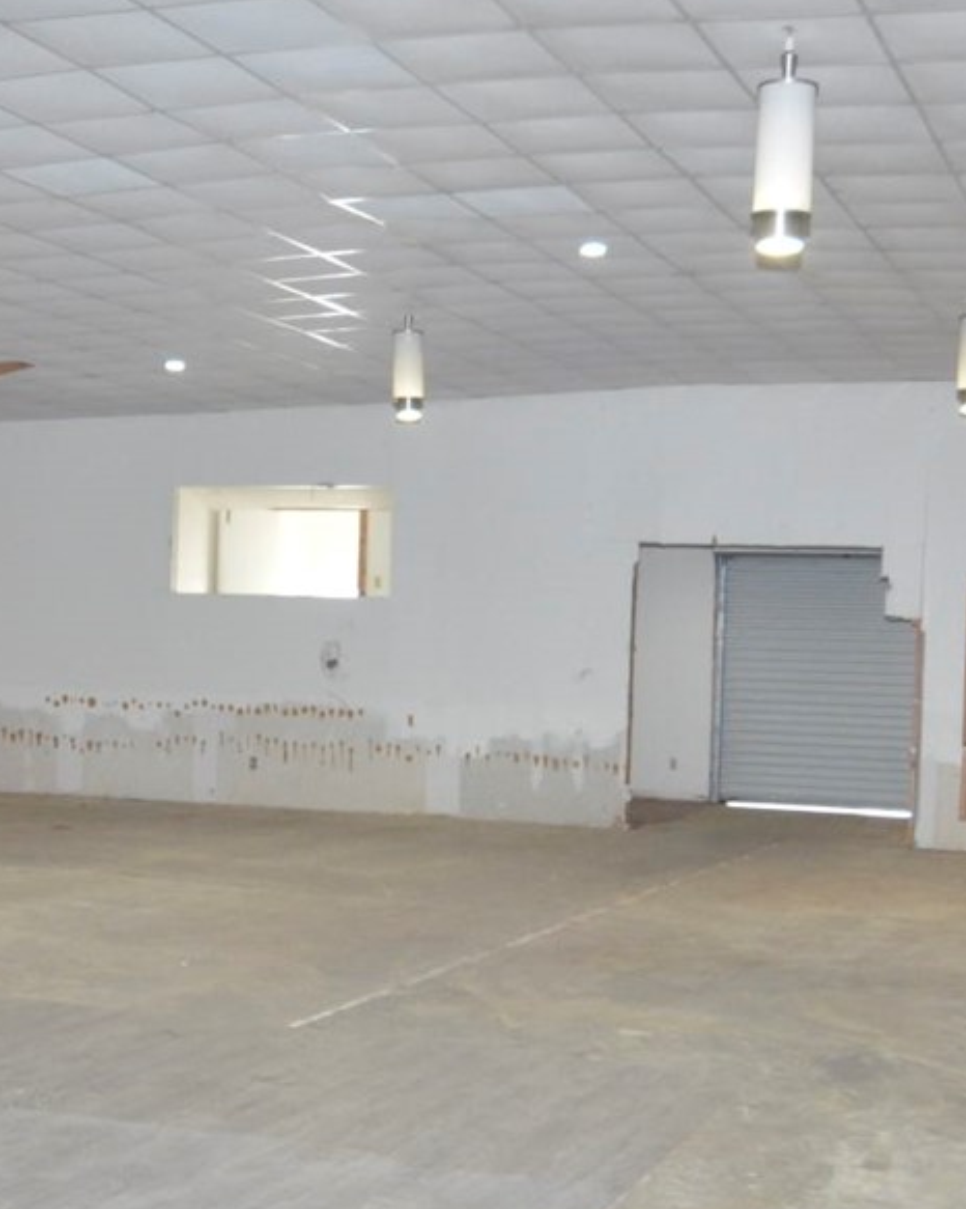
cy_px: 704
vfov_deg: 32.6
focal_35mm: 58
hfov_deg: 26.3
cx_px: 387
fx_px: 2065
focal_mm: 11
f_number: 4
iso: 800
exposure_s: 1/60
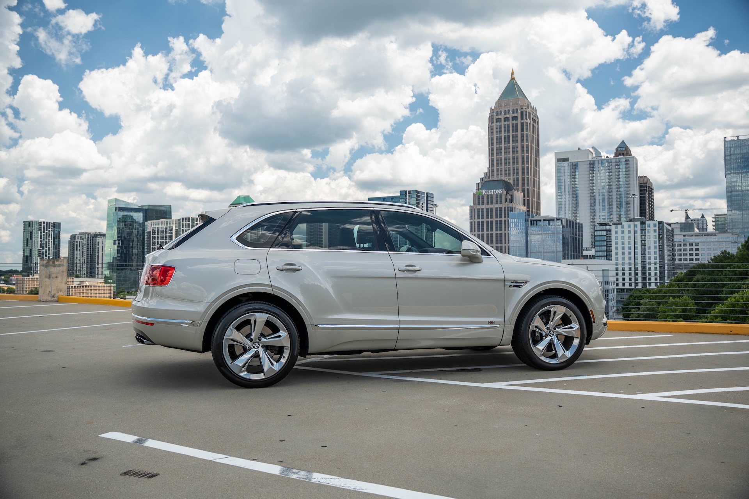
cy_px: 250
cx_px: 374
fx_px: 645
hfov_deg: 60.3
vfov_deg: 42.3
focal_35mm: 31
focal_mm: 31
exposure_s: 1/200
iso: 50
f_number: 4
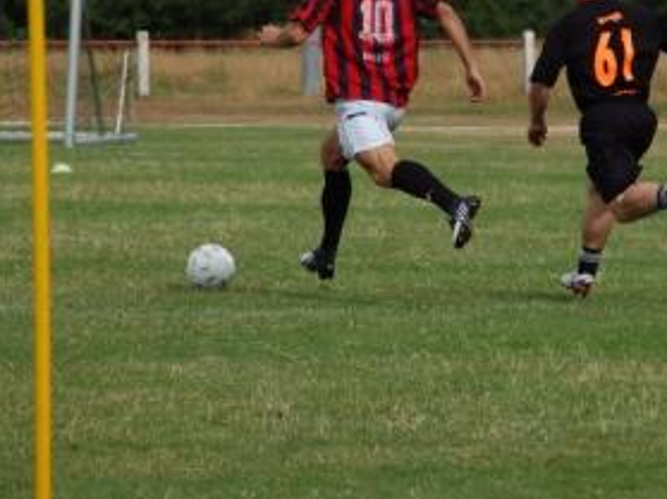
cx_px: 452
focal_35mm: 347
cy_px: 146
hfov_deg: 5.7
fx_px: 6683
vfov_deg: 4.3
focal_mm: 150
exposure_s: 1/2000
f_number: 6.3
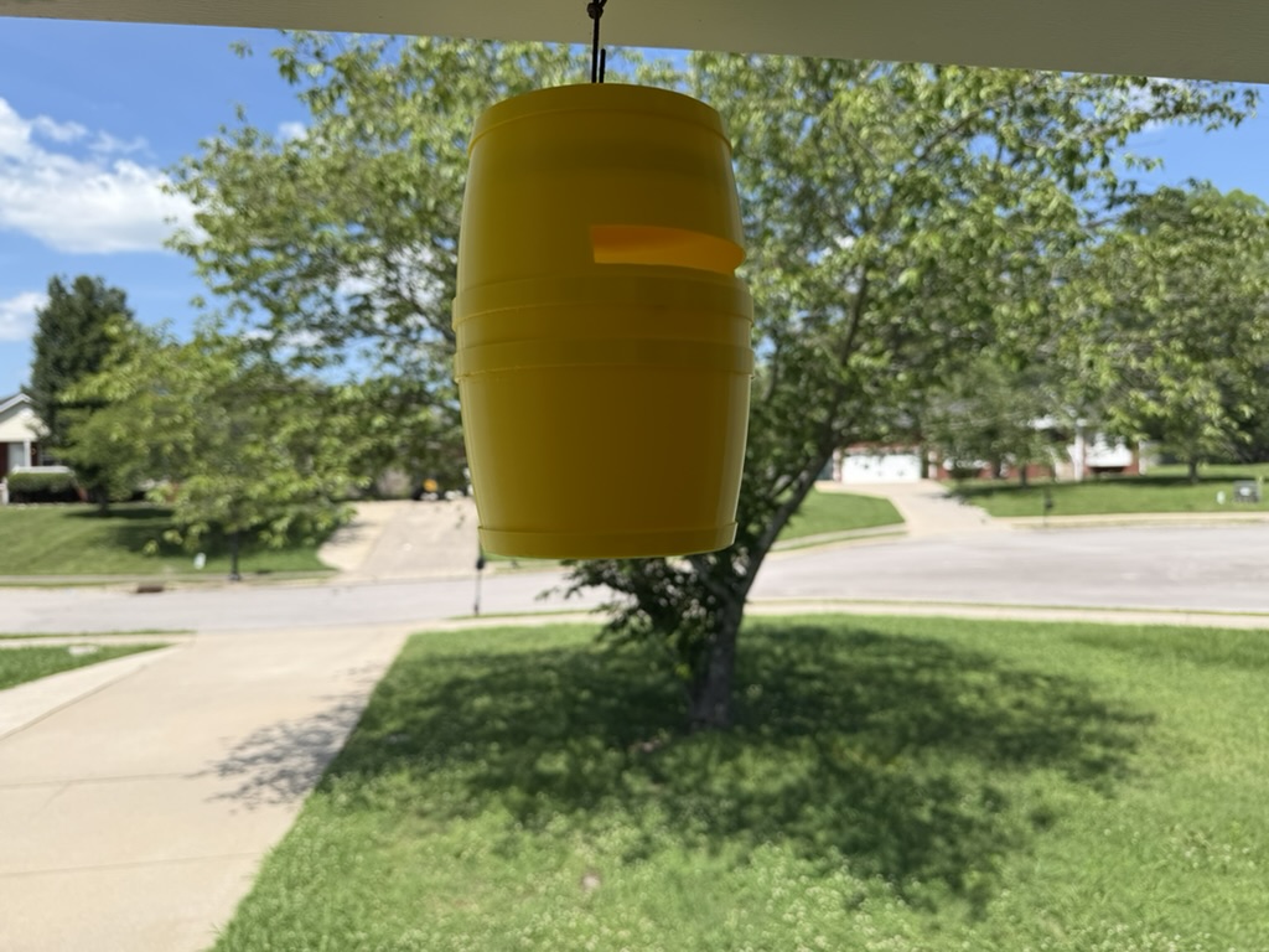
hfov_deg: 71.6
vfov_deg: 56.8
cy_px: 476
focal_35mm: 24
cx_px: 634
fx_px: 880
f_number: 1.78
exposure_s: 1/3759
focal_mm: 6.76
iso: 80
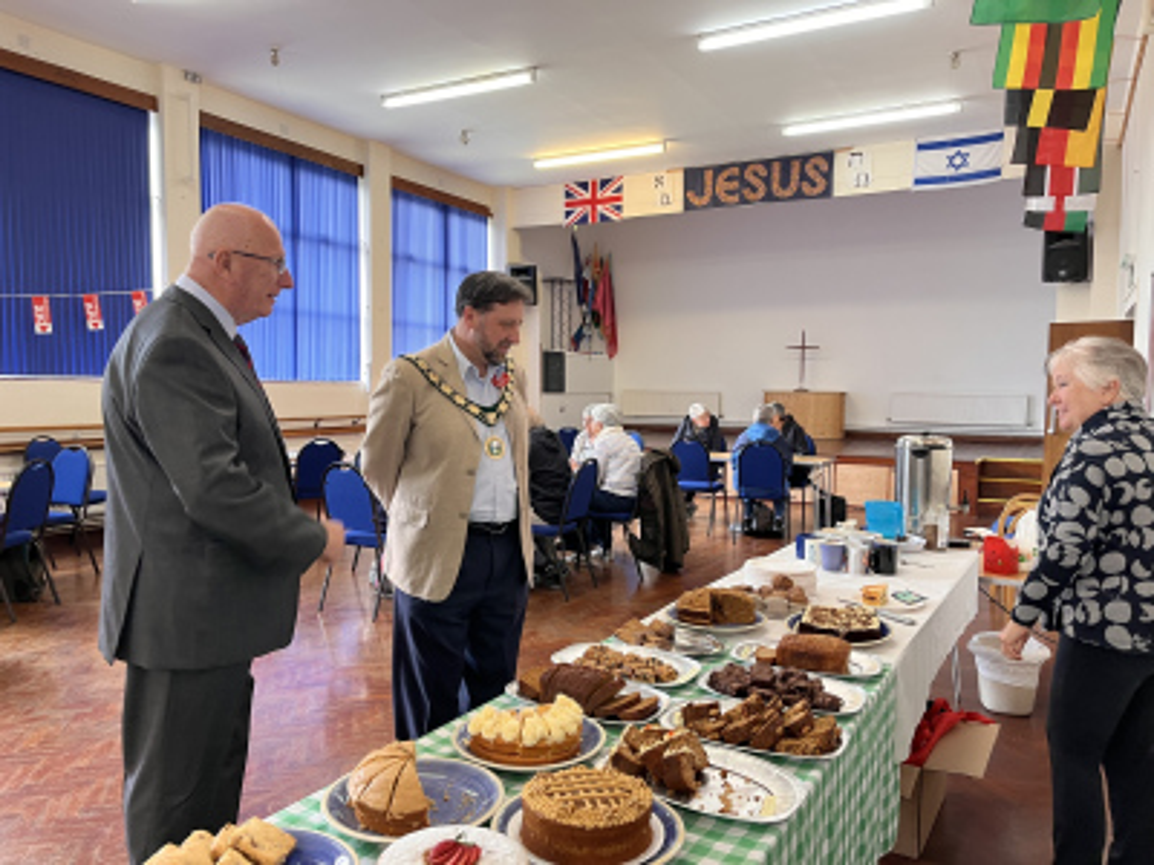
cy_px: 432
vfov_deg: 53.1
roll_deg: -0.2
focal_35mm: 26
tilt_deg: -4.0
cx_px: 577
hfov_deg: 67.3
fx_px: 867
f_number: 1.6
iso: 80
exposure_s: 1/50
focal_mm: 5.1
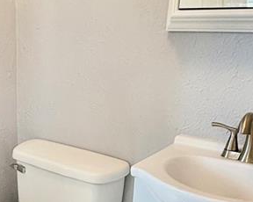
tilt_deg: -16.4
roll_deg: +0.5
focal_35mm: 57
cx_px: -6
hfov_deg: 30.5
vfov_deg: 26.4
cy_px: 143
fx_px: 427
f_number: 2.2
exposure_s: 1/120
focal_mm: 2.22
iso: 125
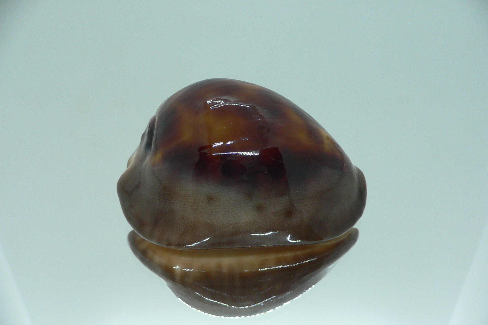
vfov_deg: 35.9
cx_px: 244
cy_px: 176
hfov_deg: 51.9
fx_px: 502
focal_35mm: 37
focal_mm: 4.6
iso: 150
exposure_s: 1/60
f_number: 2.8
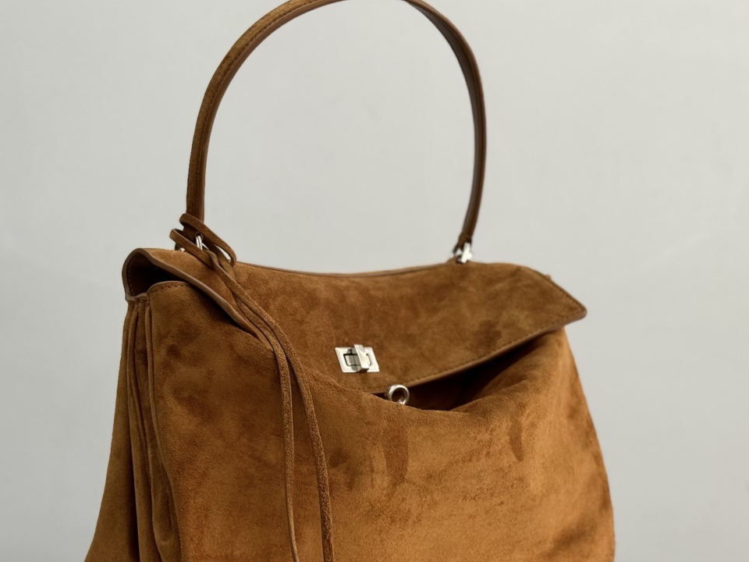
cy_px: 324
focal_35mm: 72
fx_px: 1558
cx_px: 336
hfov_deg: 27.0
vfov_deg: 20.4
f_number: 1.78
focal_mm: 6.76
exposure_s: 1/60
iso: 125
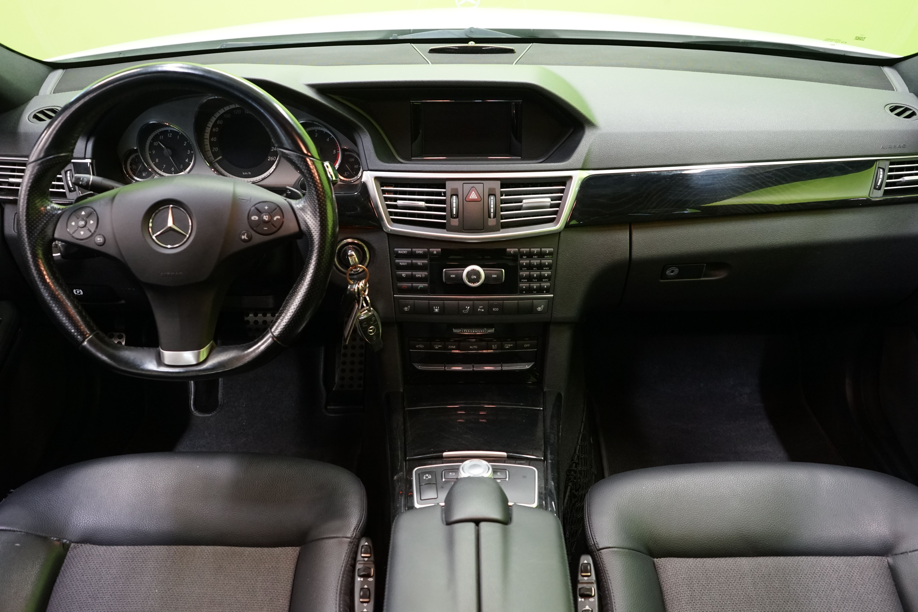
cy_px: 306
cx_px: 459
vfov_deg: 42.3
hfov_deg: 60.3
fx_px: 790
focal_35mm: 31
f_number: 5
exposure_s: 1/20
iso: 2500
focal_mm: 31
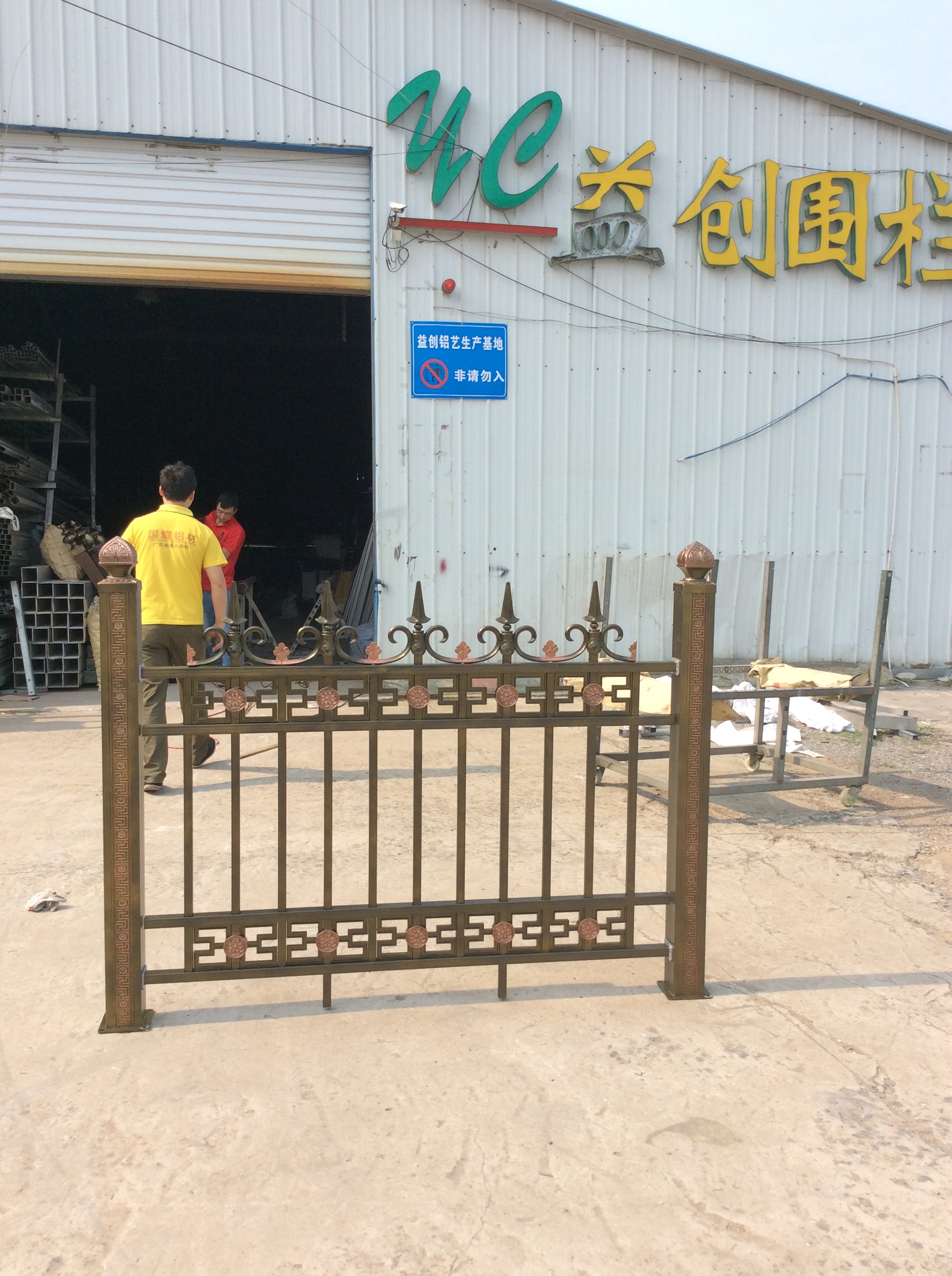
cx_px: 476
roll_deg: +0.0
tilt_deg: -7.5
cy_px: 638
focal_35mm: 32
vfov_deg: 56.9
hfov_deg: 44.1
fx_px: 1177
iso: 32
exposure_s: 1/894
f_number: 2.4
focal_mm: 3.3
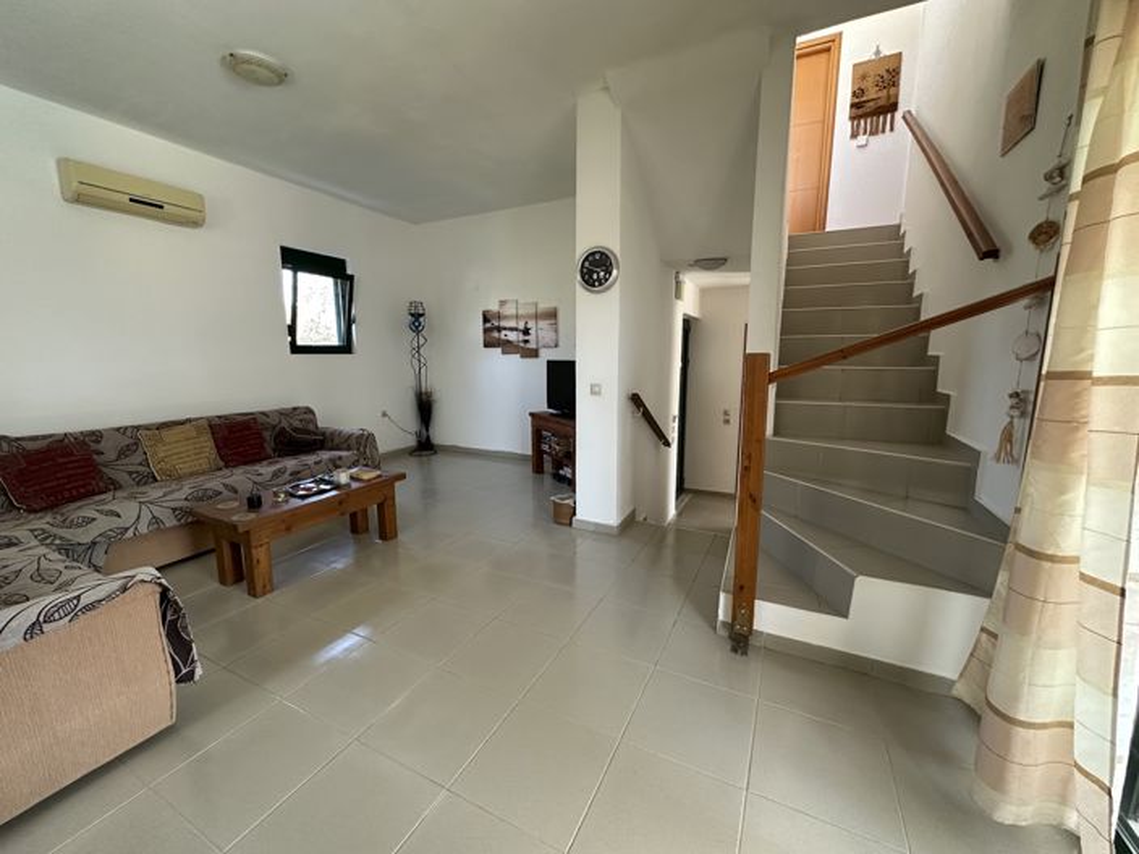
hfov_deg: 102.1
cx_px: 570
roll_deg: +0.4
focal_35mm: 14
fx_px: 461
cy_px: 427
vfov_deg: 85.7
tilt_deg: -8.7
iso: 200
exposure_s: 1/99
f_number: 2.2
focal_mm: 2.22
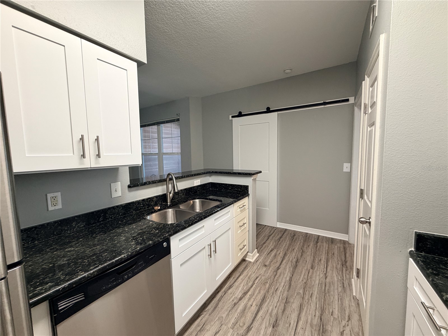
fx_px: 181
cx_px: 224
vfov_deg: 85.7
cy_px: 168
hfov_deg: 102.1
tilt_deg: -4.3
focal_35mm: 14
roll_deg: +1.9
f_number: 2.2
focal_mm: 2.22
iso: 250
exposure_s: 1/60
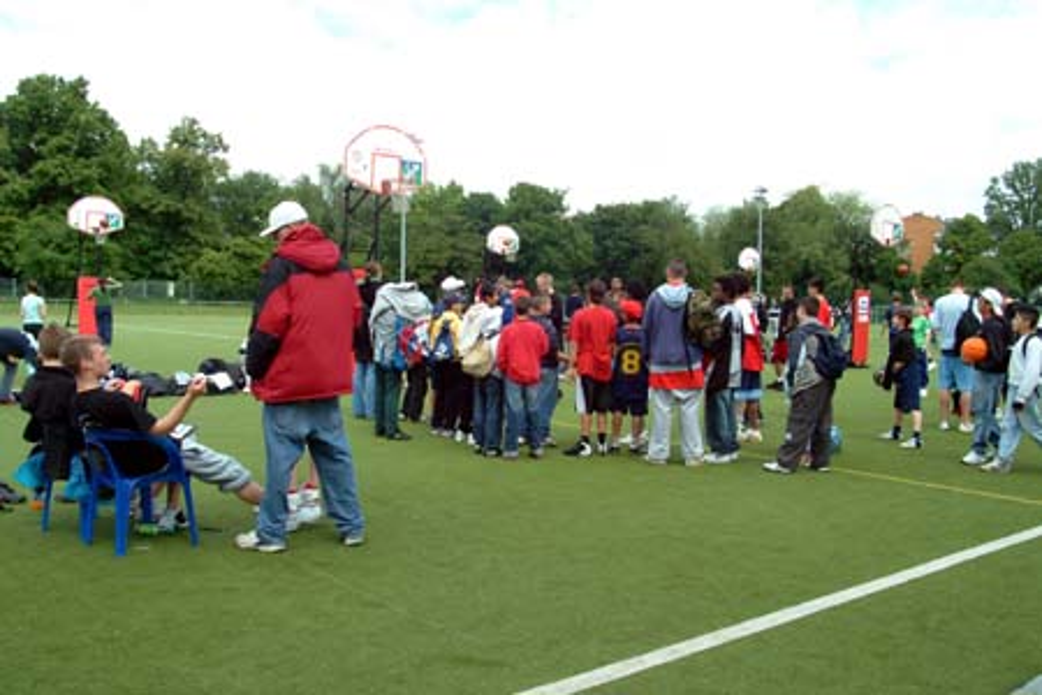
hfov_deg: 59.5
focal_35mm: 32
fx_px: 912
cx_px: 521
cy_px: 348
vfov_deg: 41.7
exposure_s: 1/350
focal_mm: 21
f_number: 9.5
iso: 400
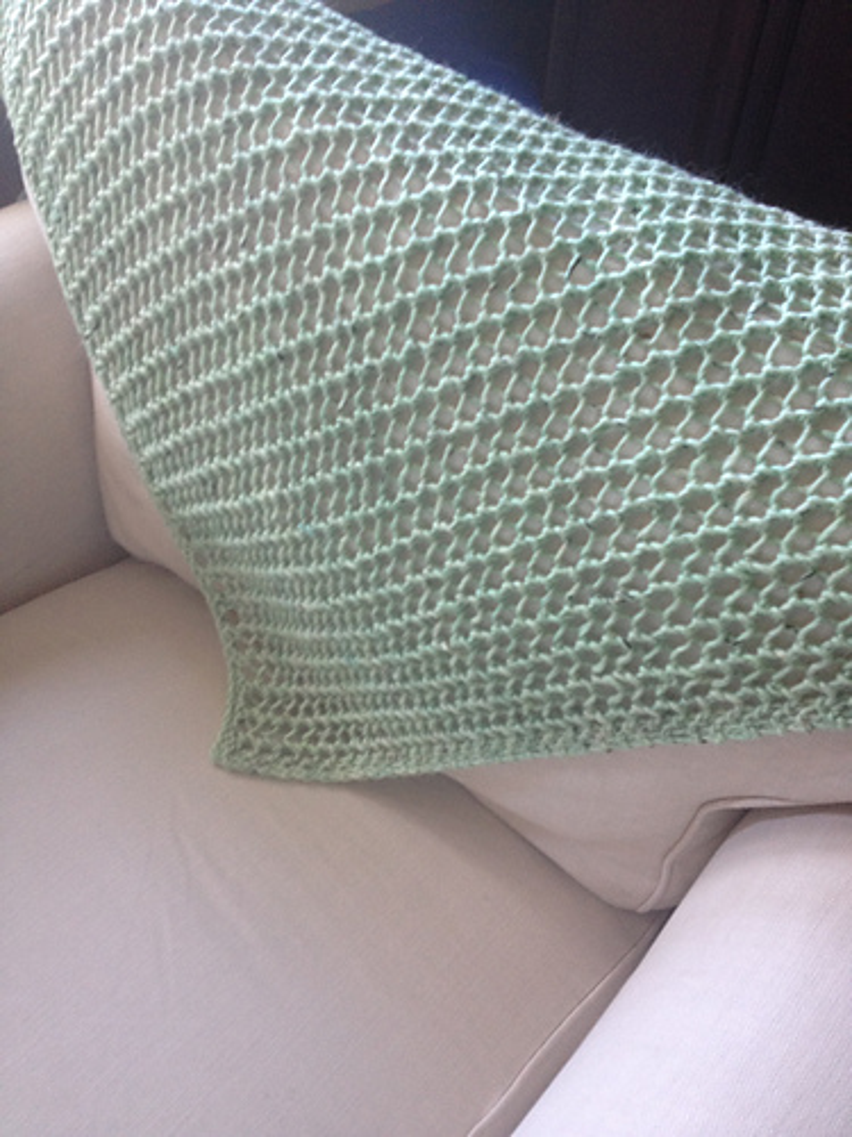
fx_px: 1149
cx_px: 426
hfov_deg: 40.7
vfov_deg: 52.6
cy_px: 568
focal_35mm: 35
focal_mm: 4.28
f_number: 2.4
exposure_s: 1/20
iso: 100
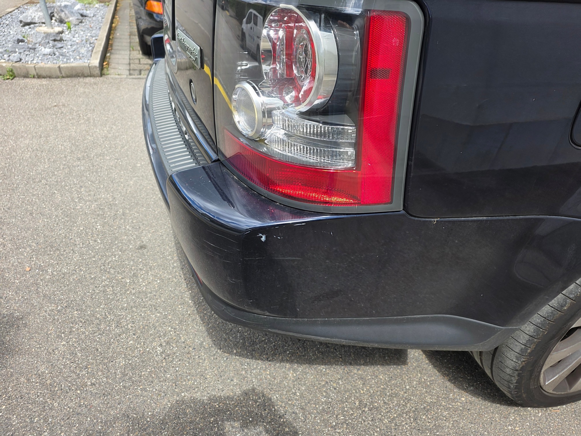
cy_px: 218
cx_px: 290
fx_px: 386
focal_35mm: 23
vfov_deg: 58.9
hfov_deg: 73.9
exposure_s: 1/159
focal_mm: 6.25
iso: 12
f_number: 1.7
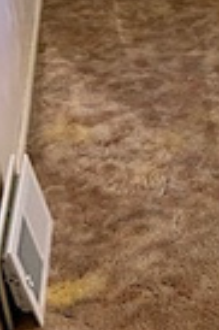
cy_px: -43
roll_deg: -3.7
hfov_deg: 12.8
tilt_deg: -18.2
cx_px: 419
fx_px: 869
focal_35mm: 95
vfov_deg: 20.4
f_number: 1.8
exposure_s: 1/40
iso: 400
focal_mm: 4.25
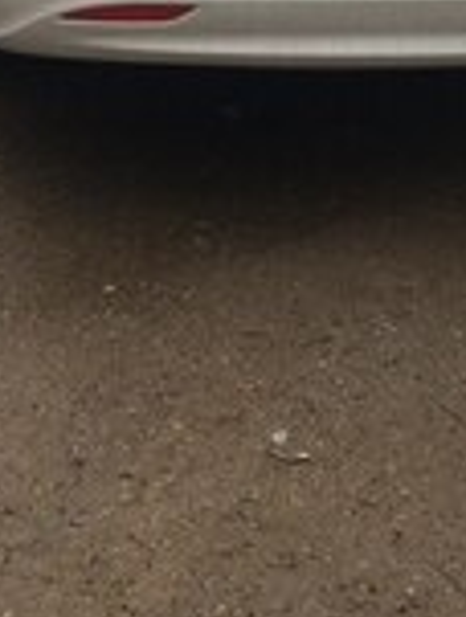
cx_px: 405
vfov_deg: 19.1
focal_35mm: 95
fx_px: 1698
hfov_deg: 15.5
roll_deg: -0.3
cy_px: -176
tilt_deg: -12.5
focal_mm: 4.15
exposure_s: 1/283
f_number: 2.2
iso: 32
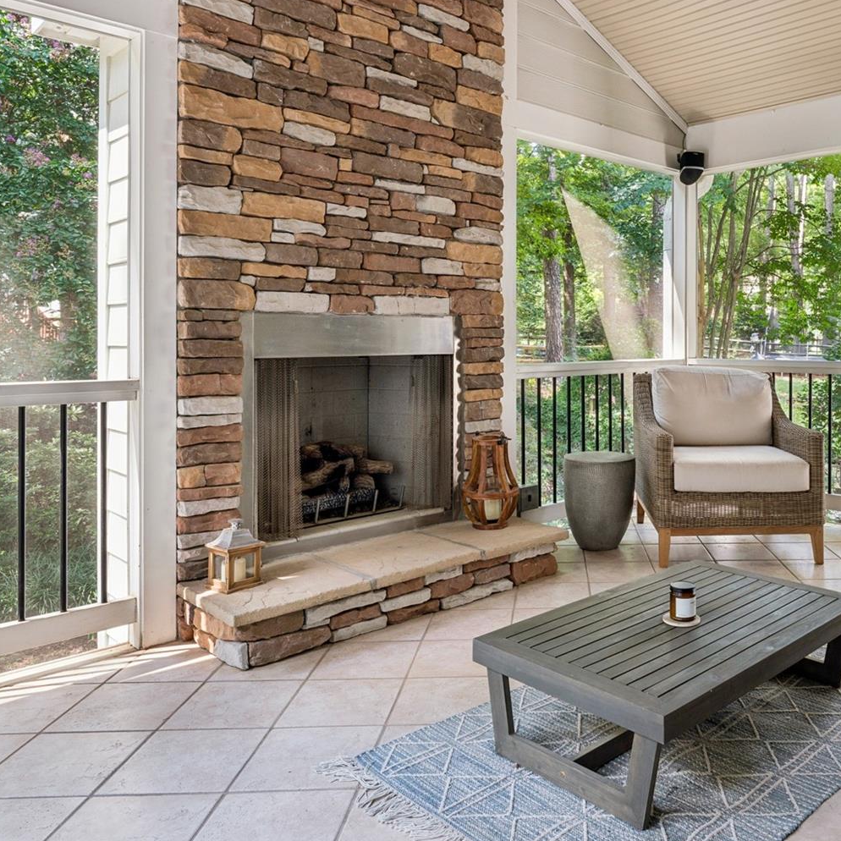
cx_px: 587
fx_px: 794
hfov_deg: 54.2
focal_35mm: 29
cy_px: 329
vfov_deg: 55.3
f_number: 13
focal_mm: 16.5
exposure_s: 1/2
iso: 100
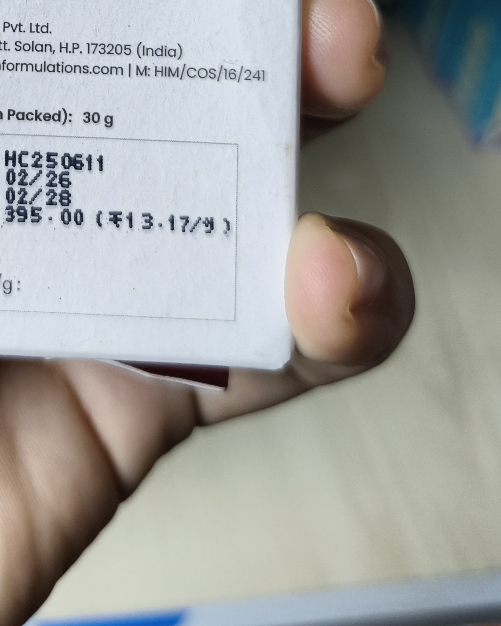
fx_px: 1131
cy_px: -101
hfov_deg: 23.9
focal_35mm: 61
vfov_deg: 27.7
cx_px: 1
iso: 527
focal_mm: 5.56
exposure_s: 1/50
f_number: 1.87
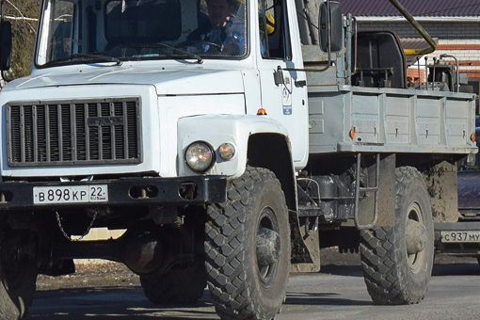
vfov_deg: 7.1
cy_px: 19
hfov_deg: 10.6
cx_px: 158
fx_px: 2589
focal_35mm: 194
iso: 100
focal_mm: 55
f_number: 6.3
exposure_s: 1/800
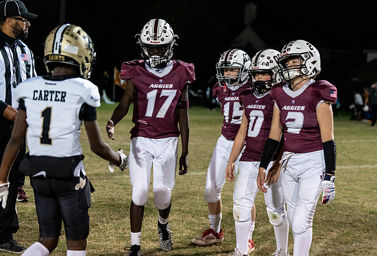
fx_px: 812
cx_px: 209
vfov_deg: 17.9
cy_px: 117
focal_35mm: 77
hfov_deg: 26.1
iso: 4000
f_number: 2.8
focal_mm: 70
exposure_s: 1/400
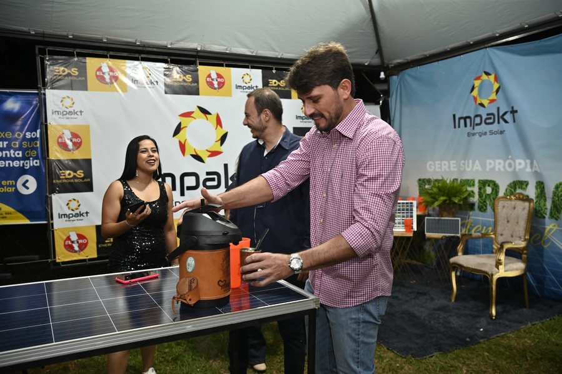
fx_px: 484
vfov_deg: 42.3
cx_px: 281
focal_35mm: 31
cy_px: 187
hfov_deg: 60.3
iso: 560
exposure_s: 1/60
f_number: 4
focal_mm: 31
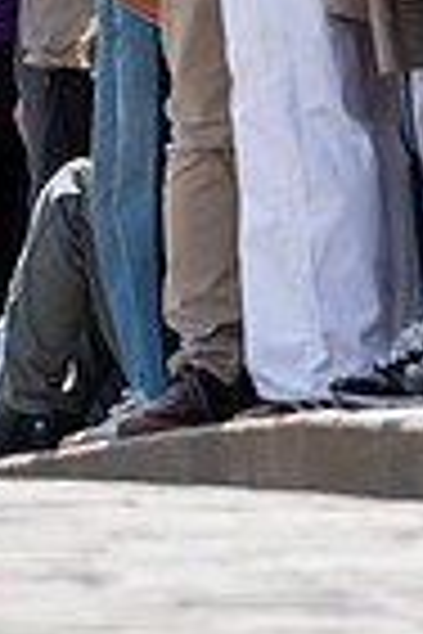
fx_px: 15703
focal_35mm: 891
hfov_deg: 1.5
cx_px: -310
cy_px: -70
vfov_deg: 2.3
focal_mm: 200
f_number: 5
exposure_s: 1/1000
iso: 400
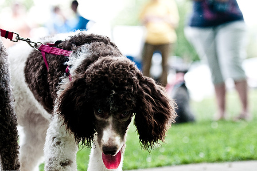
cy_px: 86
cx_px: 128
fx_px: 962
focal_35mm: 135
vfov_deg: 10.1
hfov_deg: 15.2
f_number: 2.8
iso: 200
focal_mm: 90
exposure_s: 1/1000
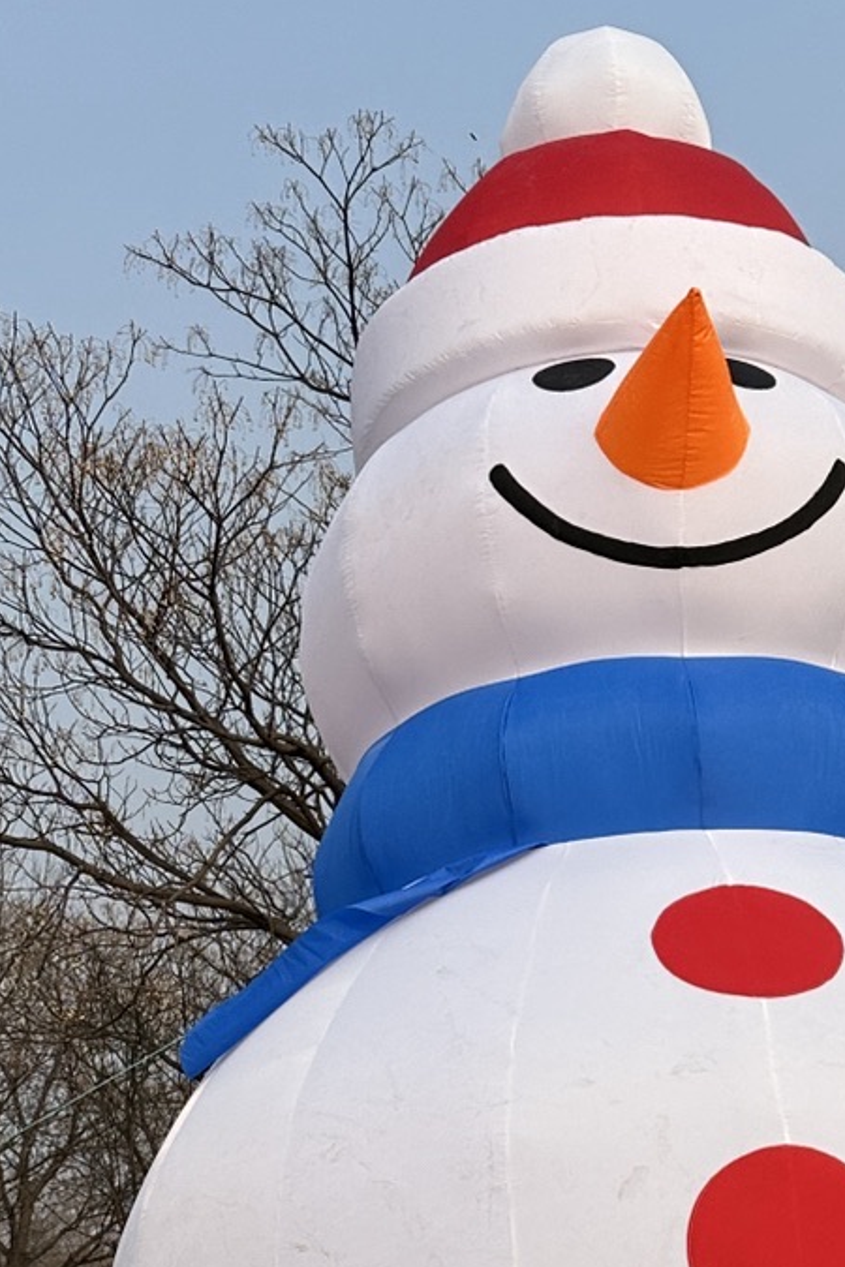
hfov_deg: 18.3
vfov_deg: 26.0
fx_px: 2605
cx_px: 623
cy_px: 1263
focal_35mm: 74
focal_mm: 6.86
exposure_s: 1/5000
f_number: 1.78
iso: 80
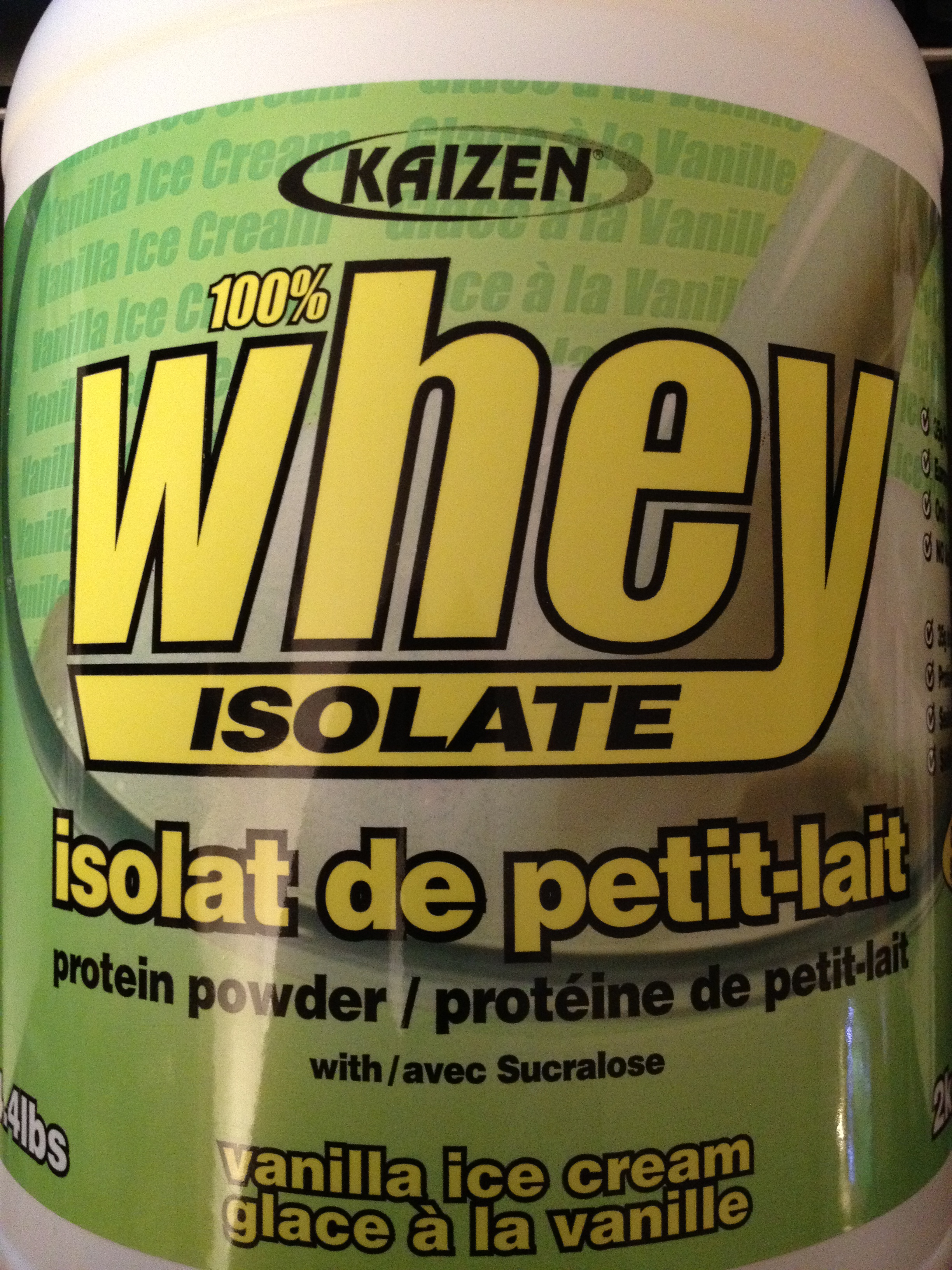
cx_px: 476
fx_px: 1283
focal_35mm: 35
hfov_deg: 40.7
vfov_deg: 52.6
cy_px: 635
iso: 400
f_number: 2.4
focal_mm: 4.28
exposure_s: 1/15
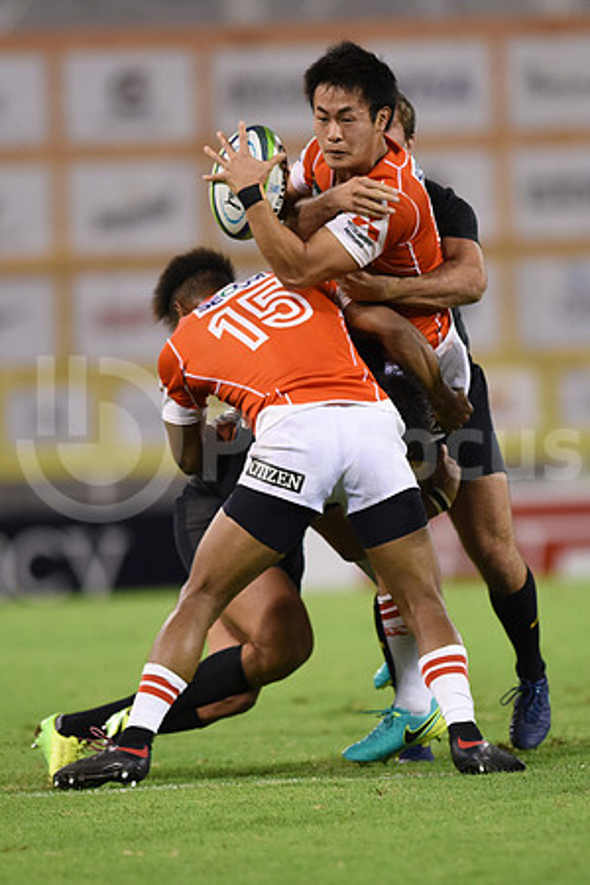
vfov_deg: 6.9
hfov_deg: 4.6
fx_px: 7374
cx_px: 295
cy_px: 442
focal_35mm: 300
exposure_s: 1/800
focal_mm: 300
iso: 2000
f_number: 2.8
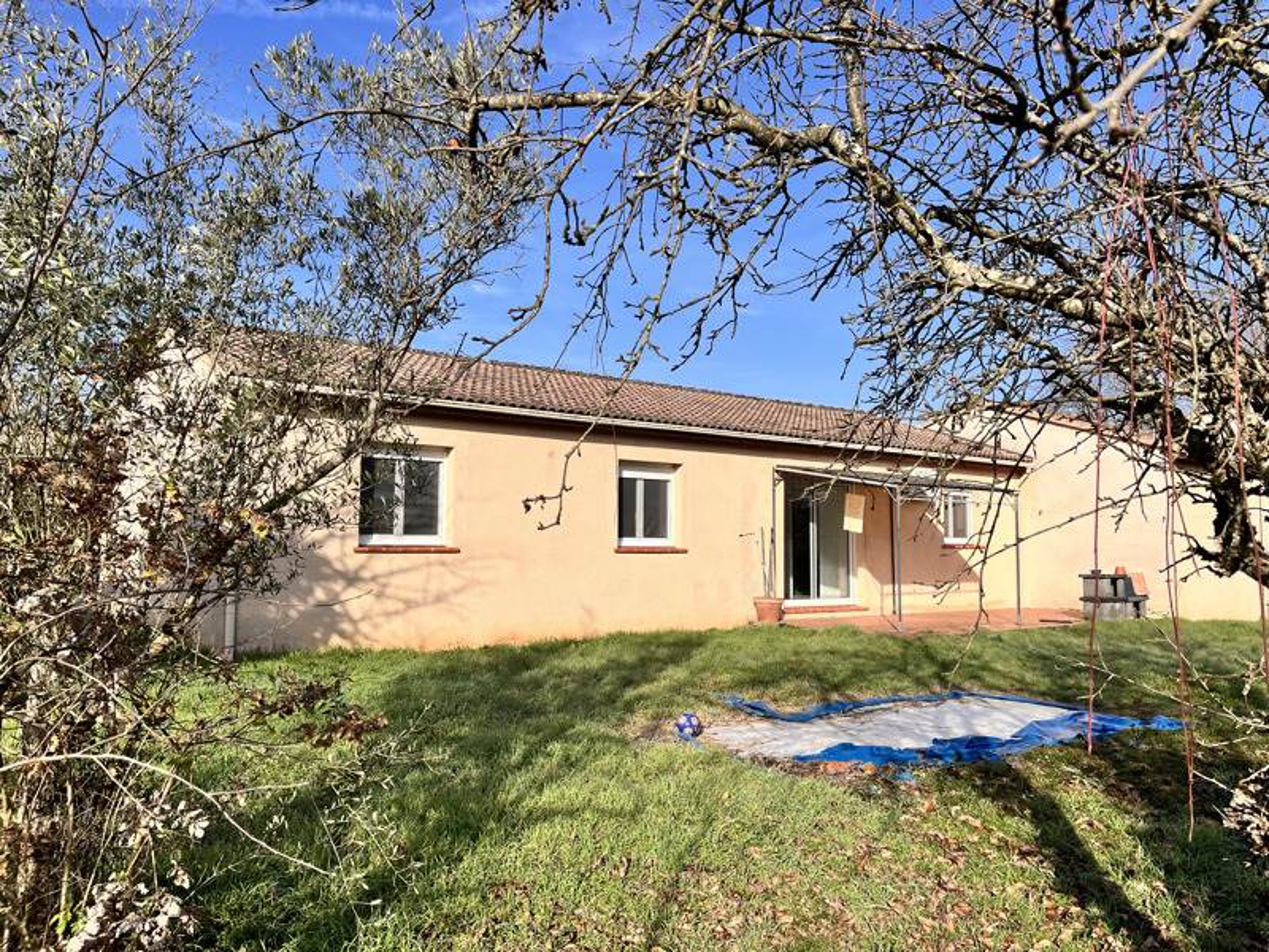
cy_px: 476
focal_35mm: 26
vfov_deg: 53.1
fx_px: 953
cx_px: 634
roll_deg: -0.2
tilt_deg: +4.5
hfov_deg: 67.3
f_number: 1.6
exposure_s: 1/3623
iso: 50
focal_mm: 5.1
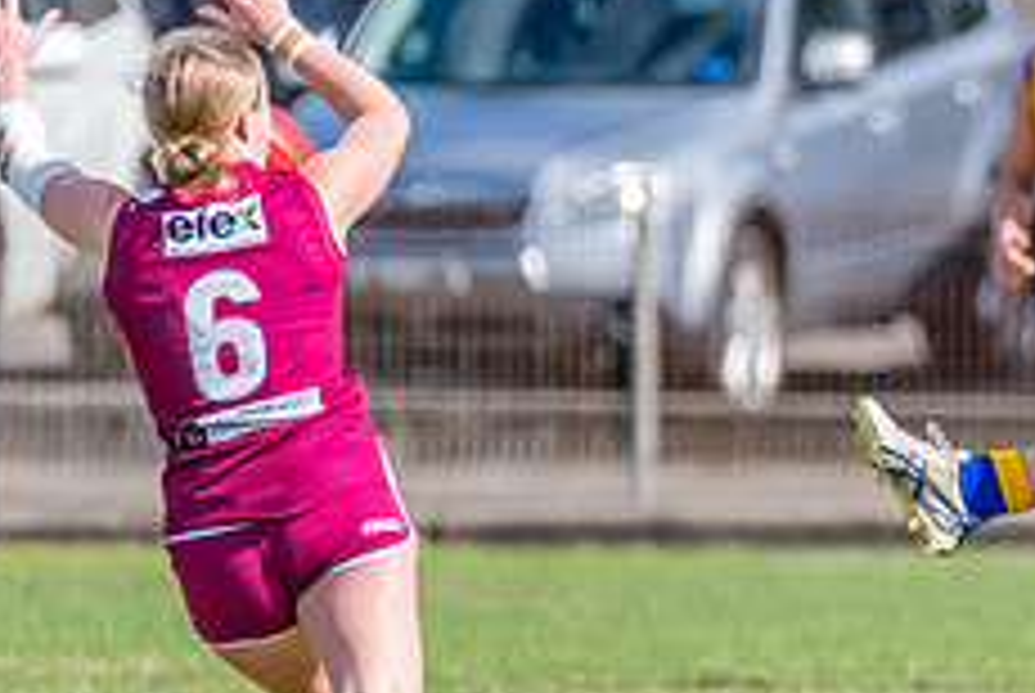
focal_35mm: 1675
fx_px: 48217
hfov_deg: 1.2
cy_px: 313
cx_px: 1472
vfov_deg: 0.8
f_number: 8
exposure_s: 1/1600
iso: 800
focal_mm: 500
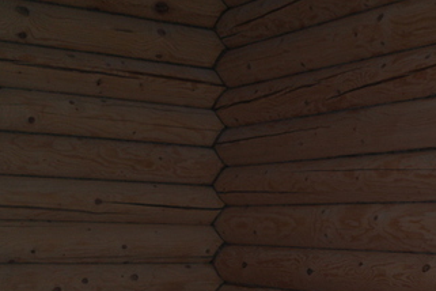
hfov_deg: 26.9
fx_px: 896
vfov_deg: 17.9
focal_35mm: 74
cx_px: 345
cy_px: 299
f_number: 4
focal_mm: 22
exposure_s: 1/40
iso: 400
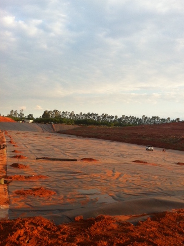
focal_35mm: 41
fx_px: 291
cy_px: 116
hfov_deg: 35.0
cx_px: 107
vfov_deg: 45.8
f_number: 2.8
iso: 80
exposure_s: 1/324
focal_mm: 3.85
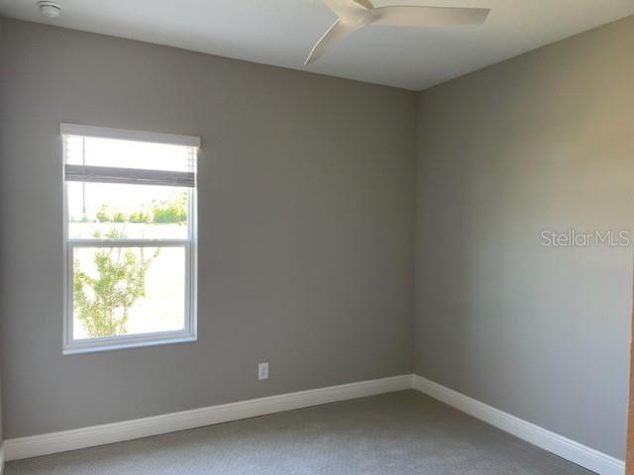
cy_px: 238
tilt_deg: -1.9
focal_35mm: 26
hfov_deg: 67.3
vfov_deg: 53.1
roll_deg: -1.1
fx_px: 476
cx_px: 317
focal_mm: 4.2
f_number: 1.6
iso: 80
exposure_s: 1/60
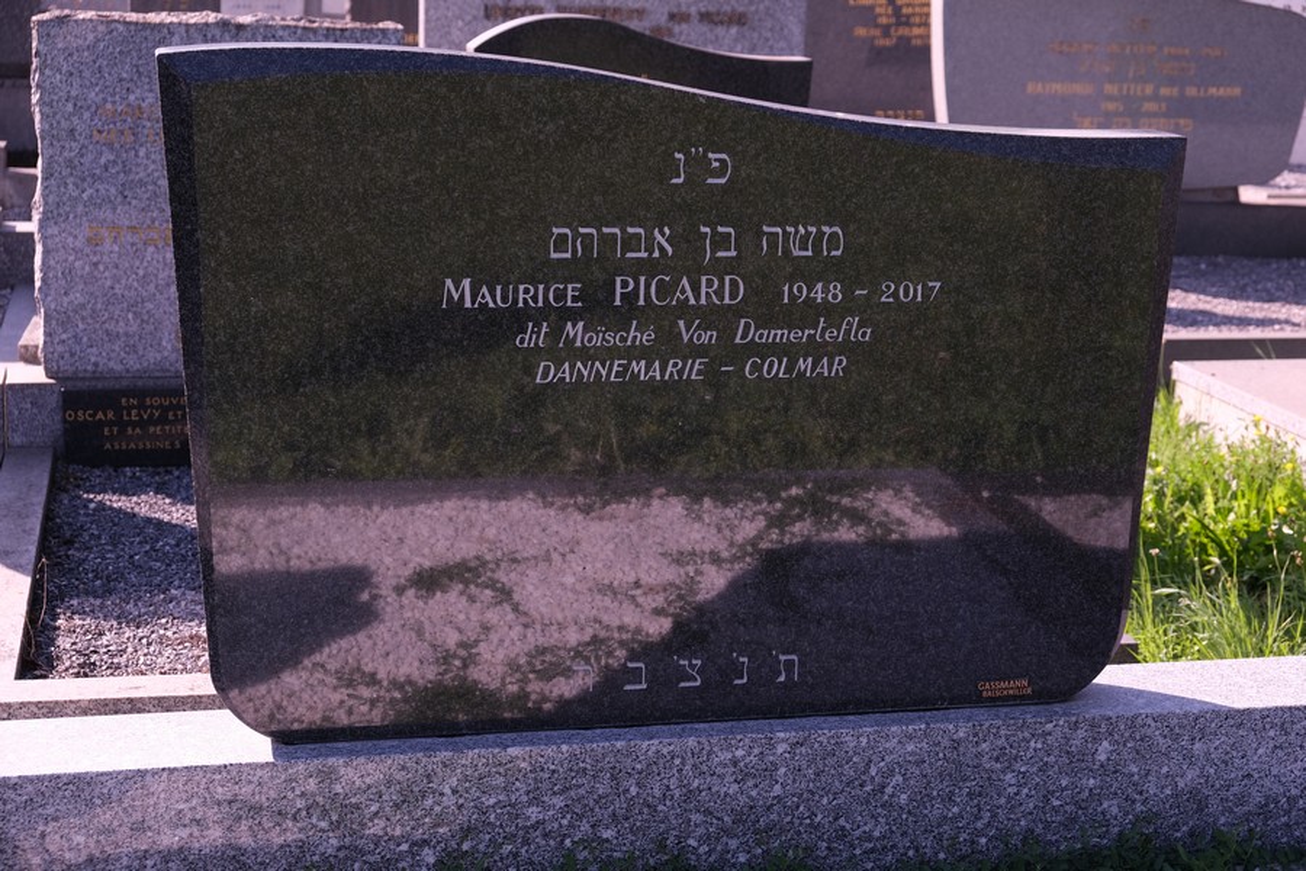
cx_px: 653
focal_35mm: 61
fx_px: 2213
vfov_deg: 22.3
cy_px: 436
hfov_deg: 32.9
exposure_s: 1/220
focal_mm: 40.7
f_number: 5.6
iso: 160
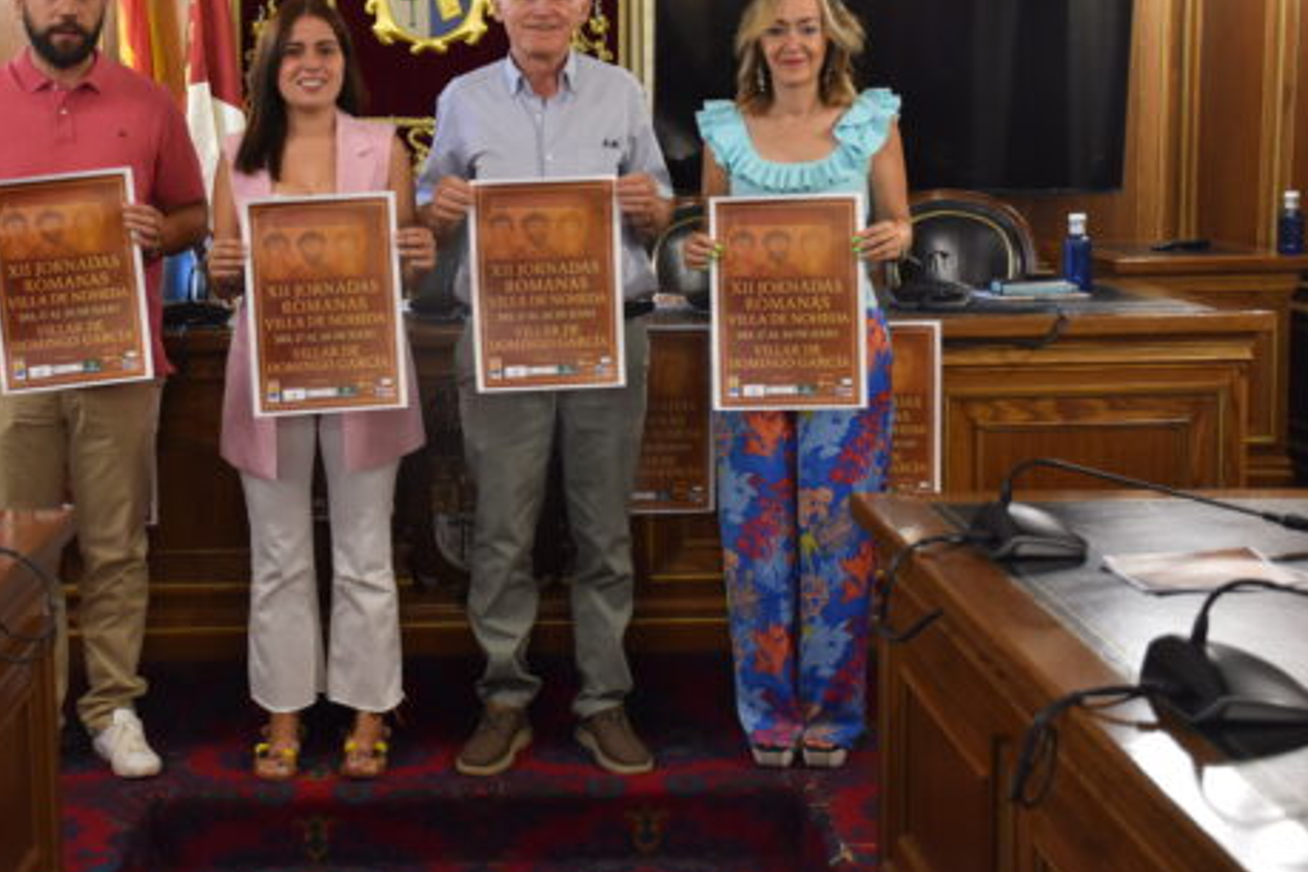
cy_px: 319
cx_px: 476
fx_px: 1853
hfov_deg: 38.6
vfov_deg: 26.4
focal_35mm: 51
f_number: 3.8
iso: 800
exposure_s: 1/60
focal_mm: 26
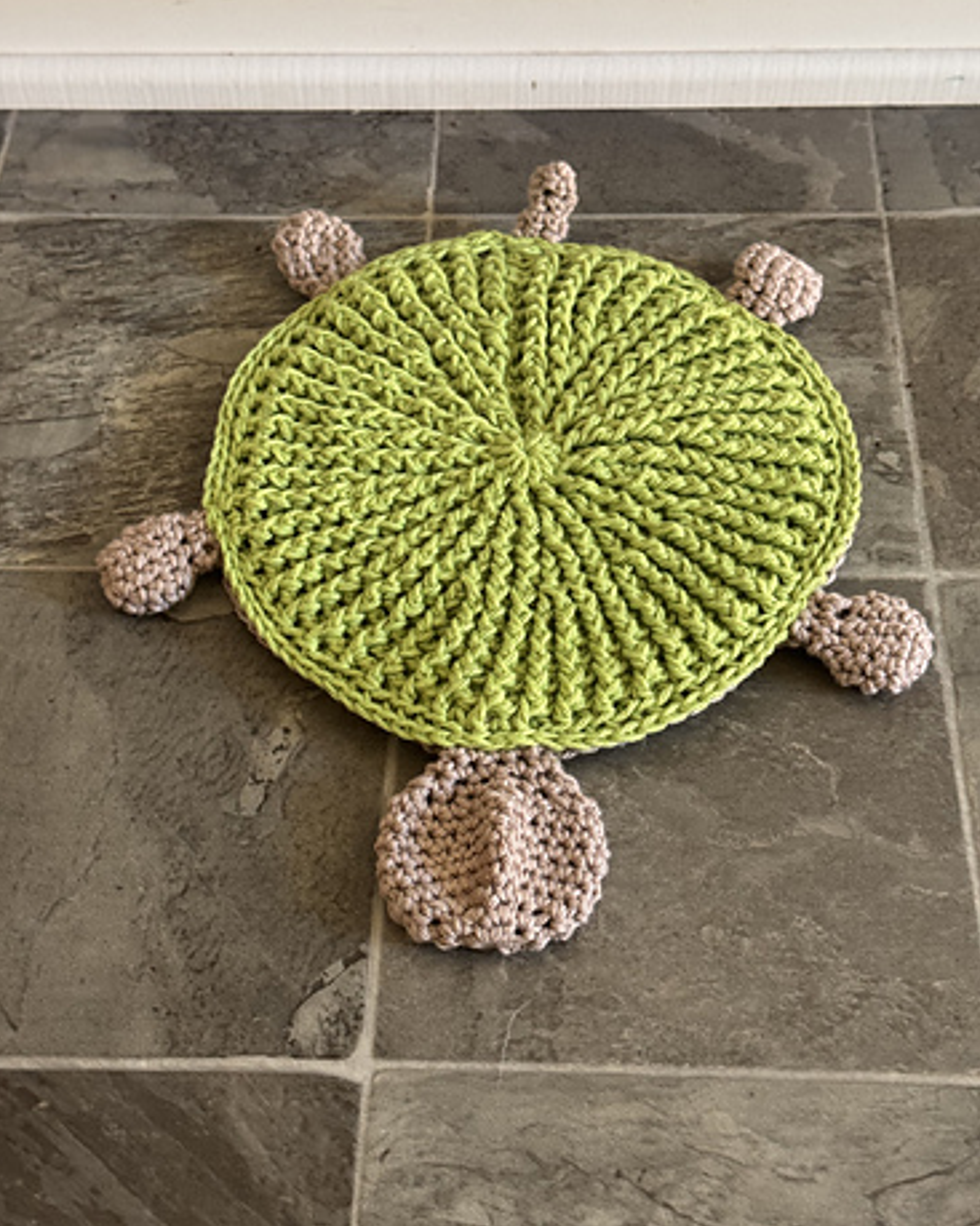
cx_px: 482
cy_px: 585
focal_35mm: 51
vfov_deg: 36.7
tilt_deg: -51.9
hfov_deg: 29.7
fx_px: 1850
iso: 250
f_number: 1.78
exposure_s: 1/60
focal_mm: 6.76
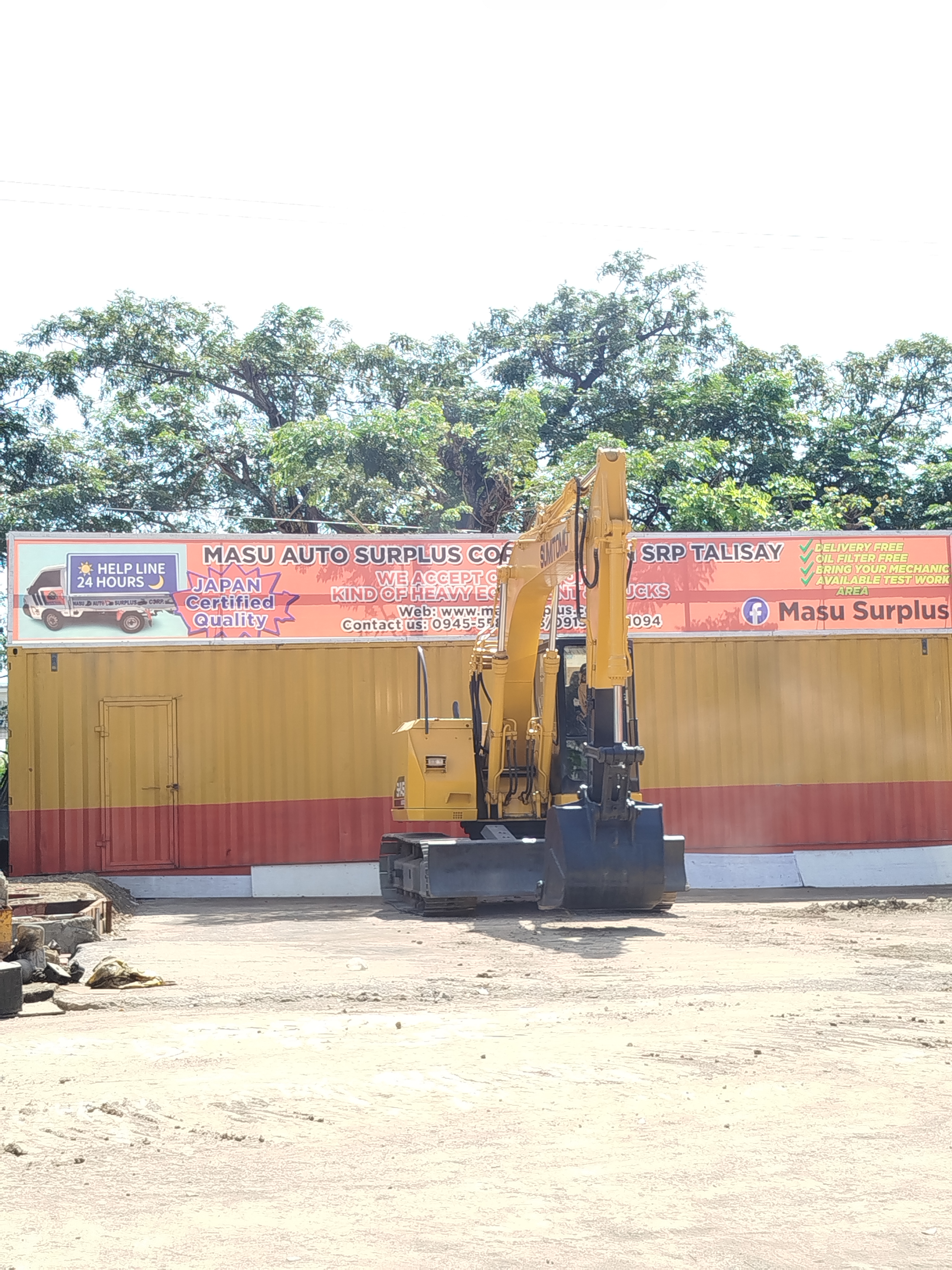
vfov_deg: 38.2
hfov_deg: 29.1
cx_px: 476
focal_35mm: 50
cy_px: 635
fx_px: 1833
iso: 50
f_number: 1.7
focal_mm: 5.31
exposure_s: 1/347
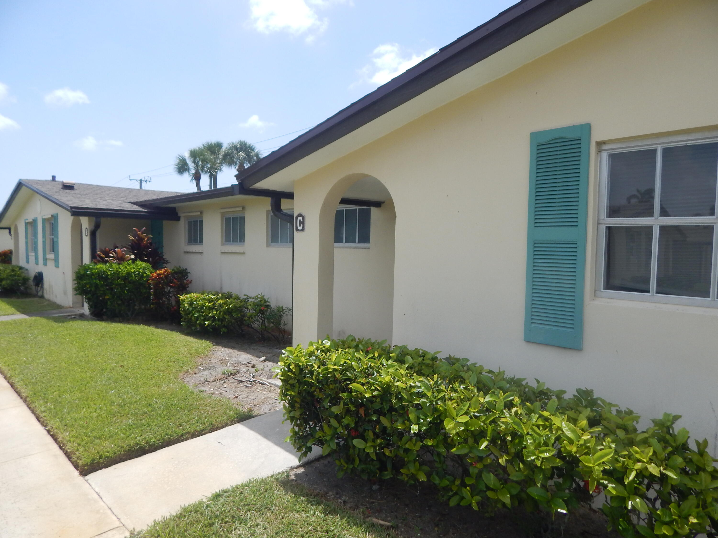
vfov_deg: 61.1
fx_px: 456
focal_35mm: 22
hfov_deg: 76.4
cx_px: 359
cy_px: 269
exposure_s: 1/500
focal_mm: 4
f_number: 6
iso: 125
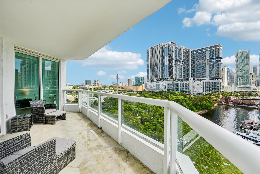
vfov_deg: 81.2
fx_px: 101
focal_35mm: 14
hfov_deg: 104.3
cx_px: 130
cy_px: 87
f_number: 9
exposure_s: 1/320
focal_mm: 14
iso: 200
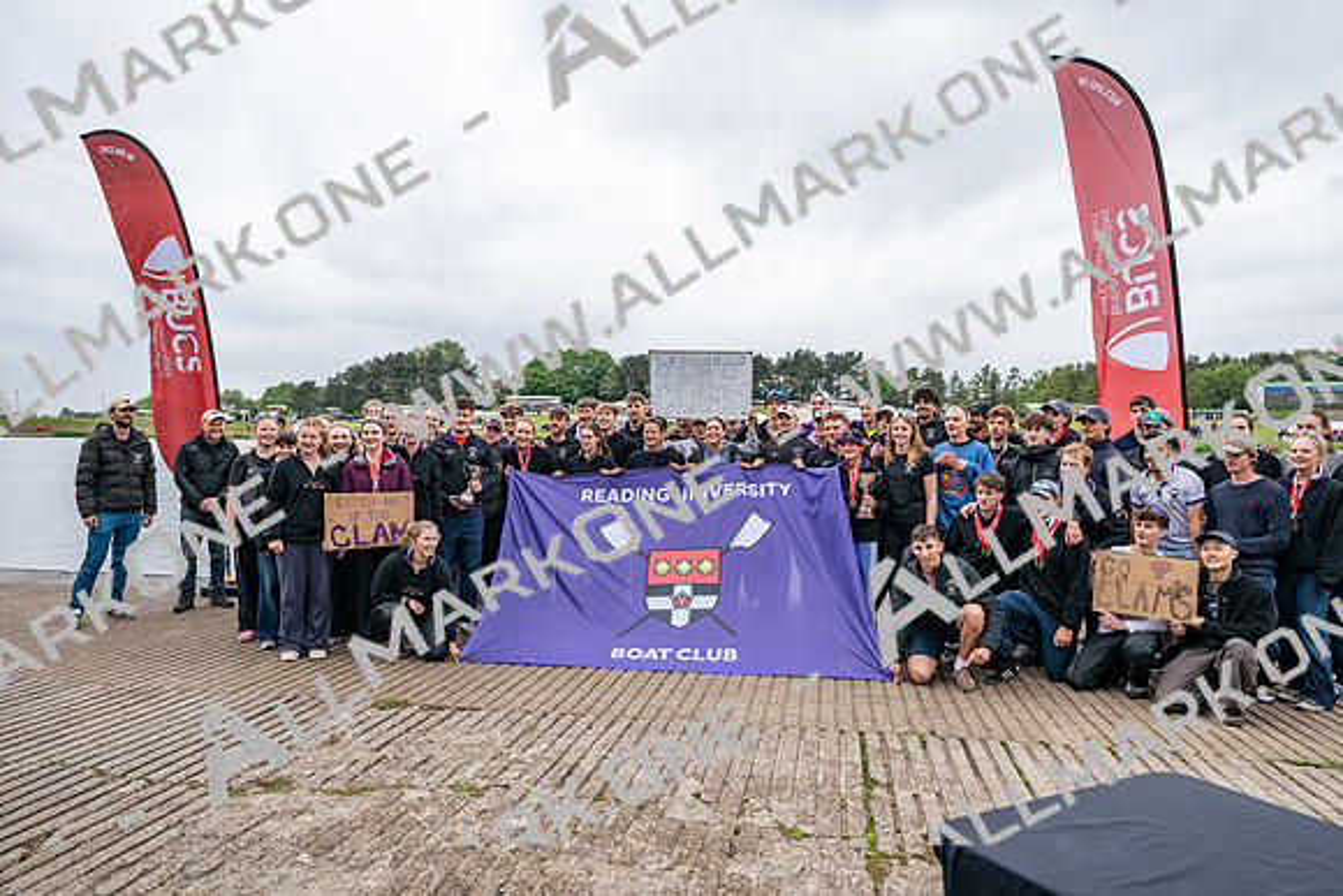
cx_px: 672
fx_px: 896
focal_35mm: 24
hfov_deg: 73.7
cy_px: 448
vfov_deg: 53.2
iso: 360
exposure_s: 1/500
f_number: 4
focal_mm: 24
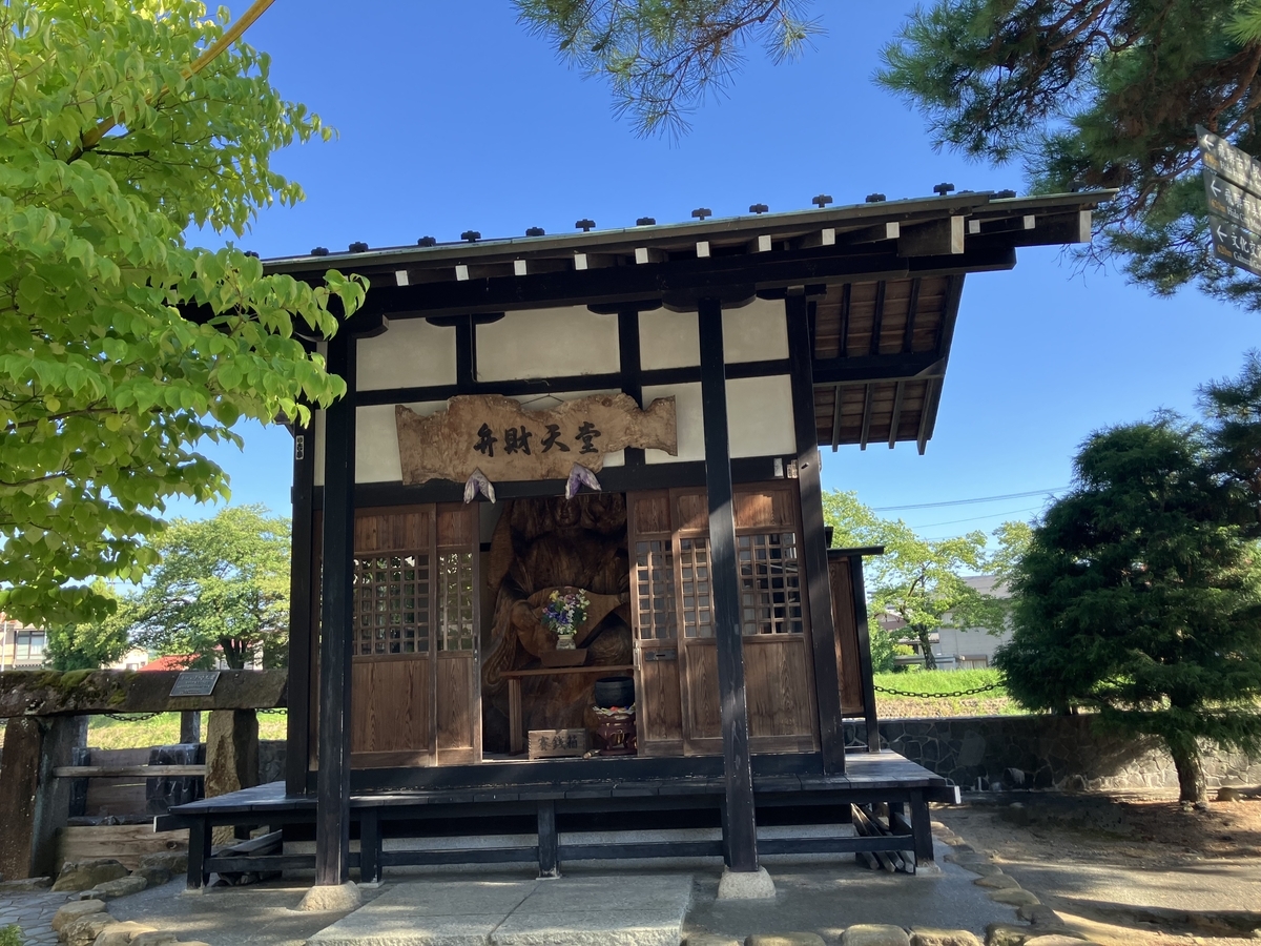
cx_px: 630
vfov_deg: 49.7
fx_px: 1020
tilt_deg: +8.8
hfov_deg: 63.4
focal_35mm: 28
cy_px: 473
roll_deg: +3.3
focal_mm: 3.99
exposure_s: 1/257
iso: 25
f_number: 1.8
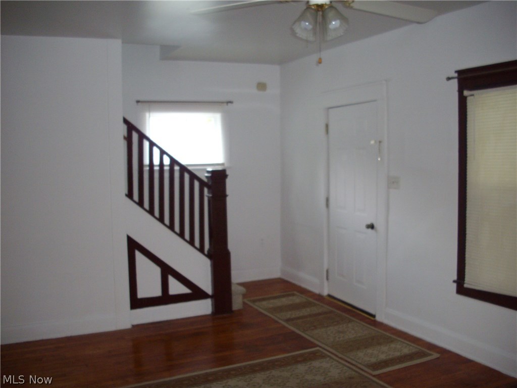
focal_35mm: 37
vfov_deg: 38.7
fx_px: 553
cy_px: 194
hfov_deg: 50.1
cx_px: 258
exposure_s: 1/50
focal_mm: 6.2
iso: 160
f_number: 2.8
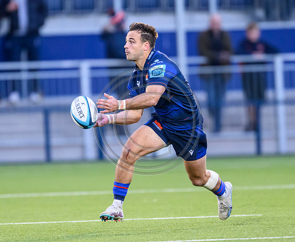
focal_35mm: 1117
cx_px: 166
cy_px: 109
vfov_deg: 1.4
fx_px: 9843
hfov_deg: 1.7
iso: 4000
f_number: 4
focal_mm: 560
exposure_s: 1/1000
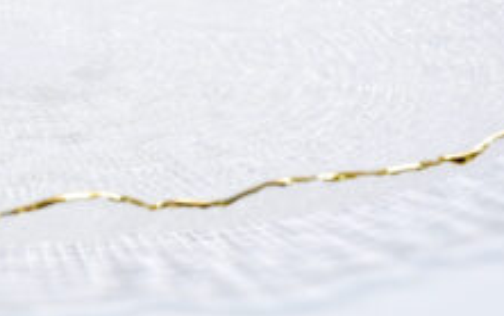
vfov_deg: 8.8
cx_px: 7
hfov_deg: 13.9
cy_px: -57
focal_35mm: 148
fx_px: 2034
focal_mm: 46
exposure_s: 1/200
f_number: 10
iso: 3200
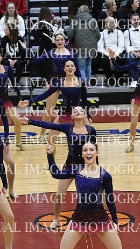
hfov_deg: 5.3
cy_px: 155
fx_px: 1511
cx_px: 67
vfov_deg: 9.4
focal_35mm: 229
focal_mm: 116
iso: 4000
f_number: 3.5
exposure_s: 1/400
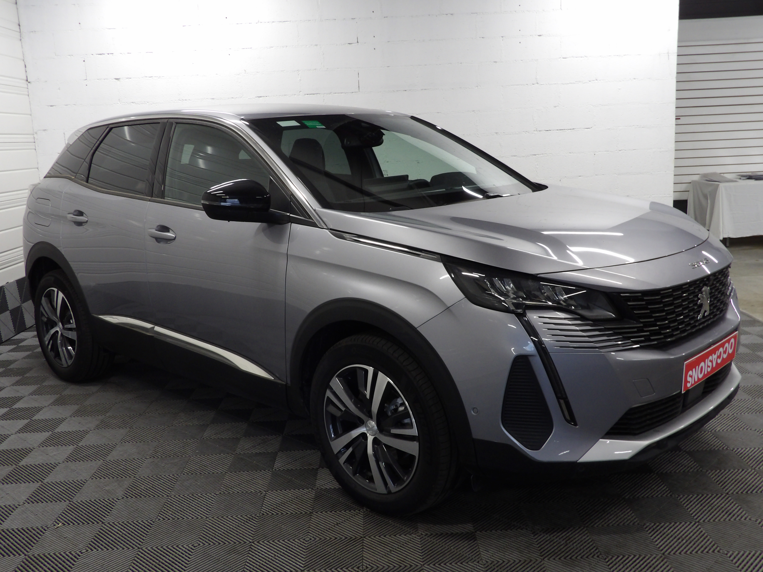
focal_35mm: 33
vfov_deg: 42.9
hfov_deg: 55.4
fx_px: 727
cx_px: 382
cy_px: 286
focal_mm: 5.9
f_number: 3.6
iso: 200
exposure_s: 1/19
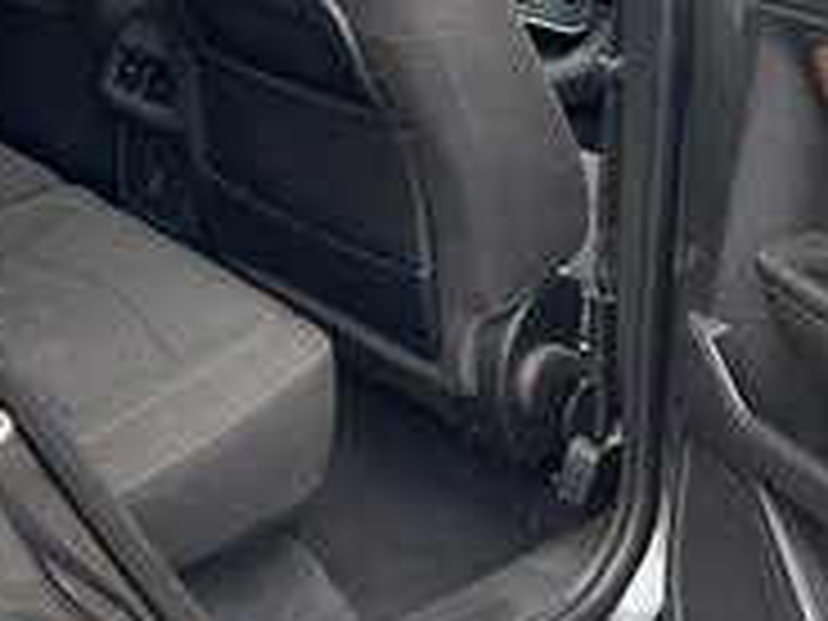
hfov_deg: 29.9
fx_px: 1507
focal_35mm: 63
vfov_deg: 22.5
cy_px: 27
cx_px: 148
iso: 16
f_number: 1.8
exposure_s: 1/134
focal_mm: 3
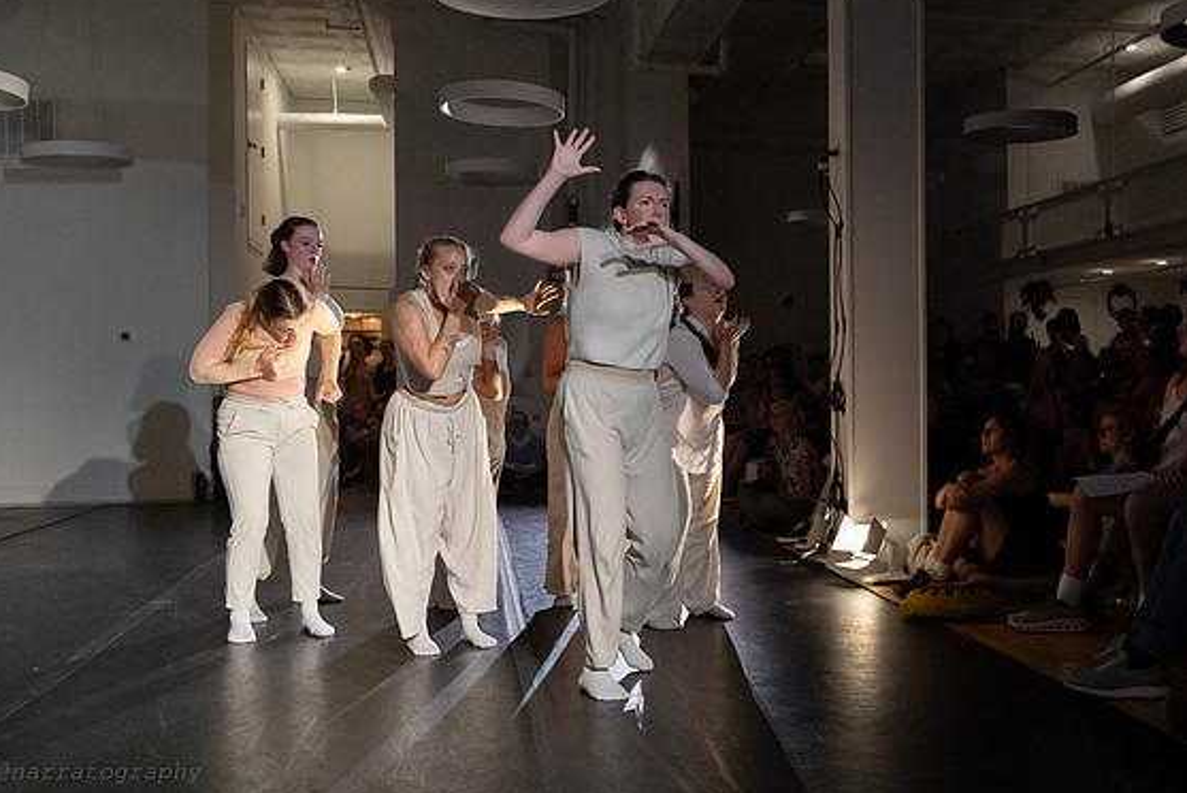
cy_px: 389
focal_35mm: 38
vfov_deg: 35.1
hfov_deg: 50.1
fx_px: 1254
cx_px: 756
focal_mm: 28
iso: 6400
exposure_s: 1/400
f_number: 4
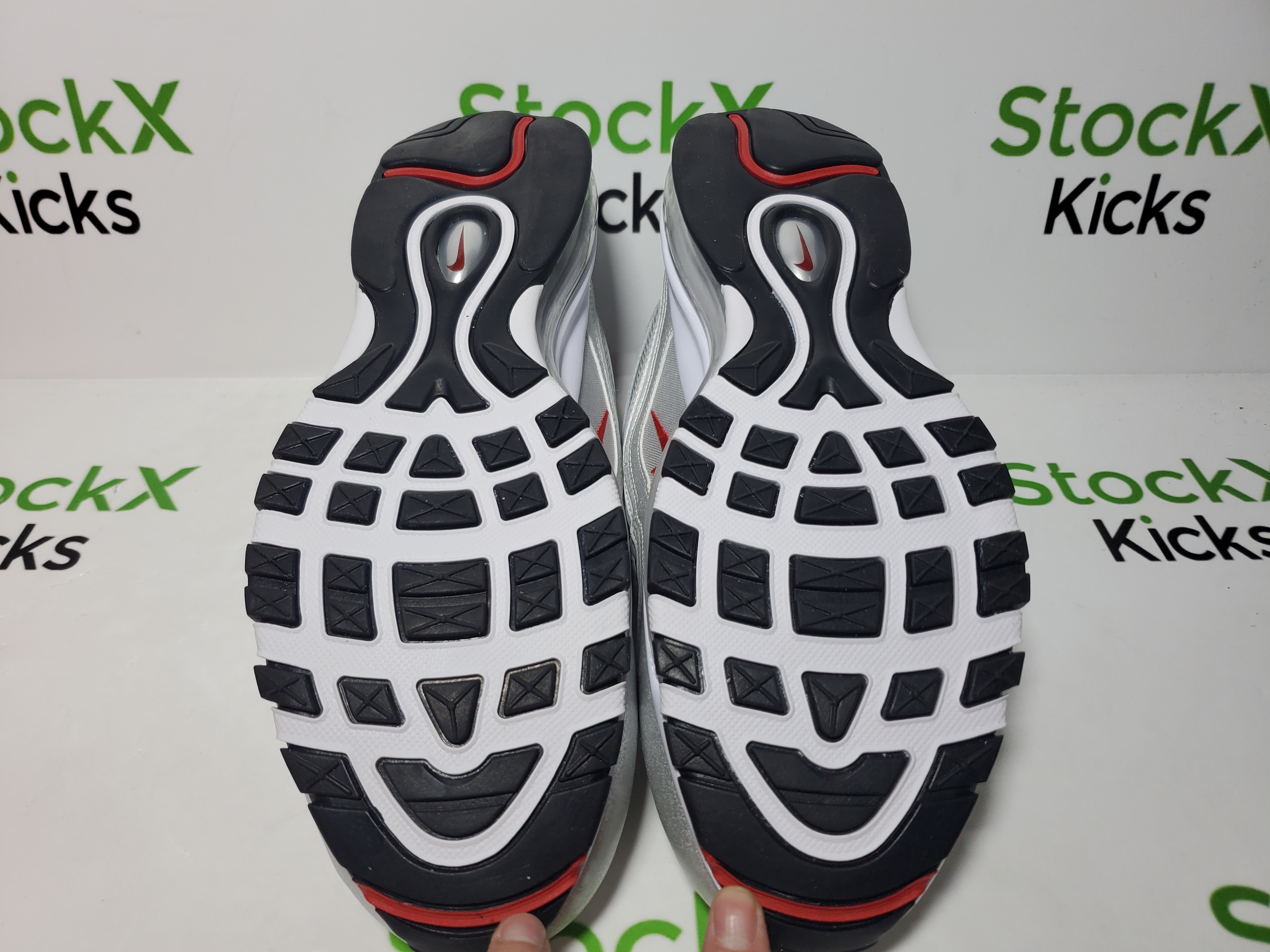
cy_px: 476
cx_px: 635
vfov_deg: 53.1
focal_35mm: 26
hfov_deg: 67.3
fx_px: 954
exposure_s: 1/492
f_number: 1.5
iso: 50
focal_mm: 4.3
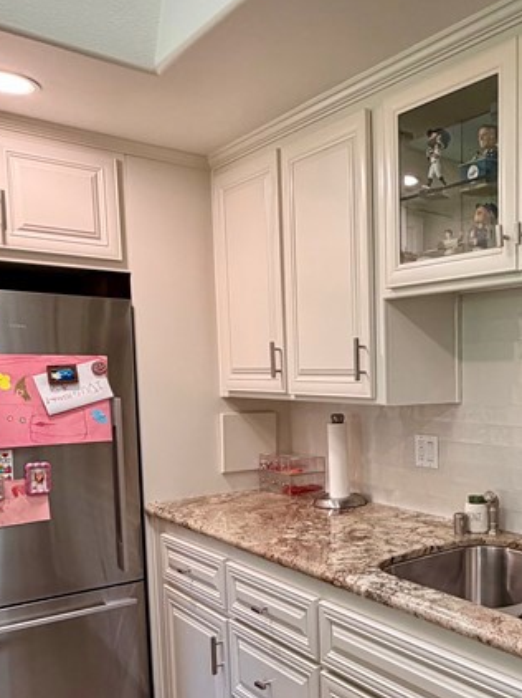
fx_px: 684
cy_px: 450
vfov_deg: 53.2
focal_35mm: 34
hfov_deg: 38.6
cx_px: 477
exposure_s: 1/120
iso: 250
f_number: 2.2
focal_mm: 2.22
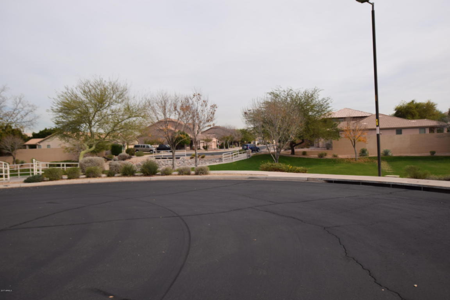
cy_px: 150
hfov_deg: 61.9
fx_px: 375
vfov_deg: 43.6
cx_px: 225
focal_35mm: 30
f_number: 10
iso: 100
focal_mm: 20
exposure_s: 1/200
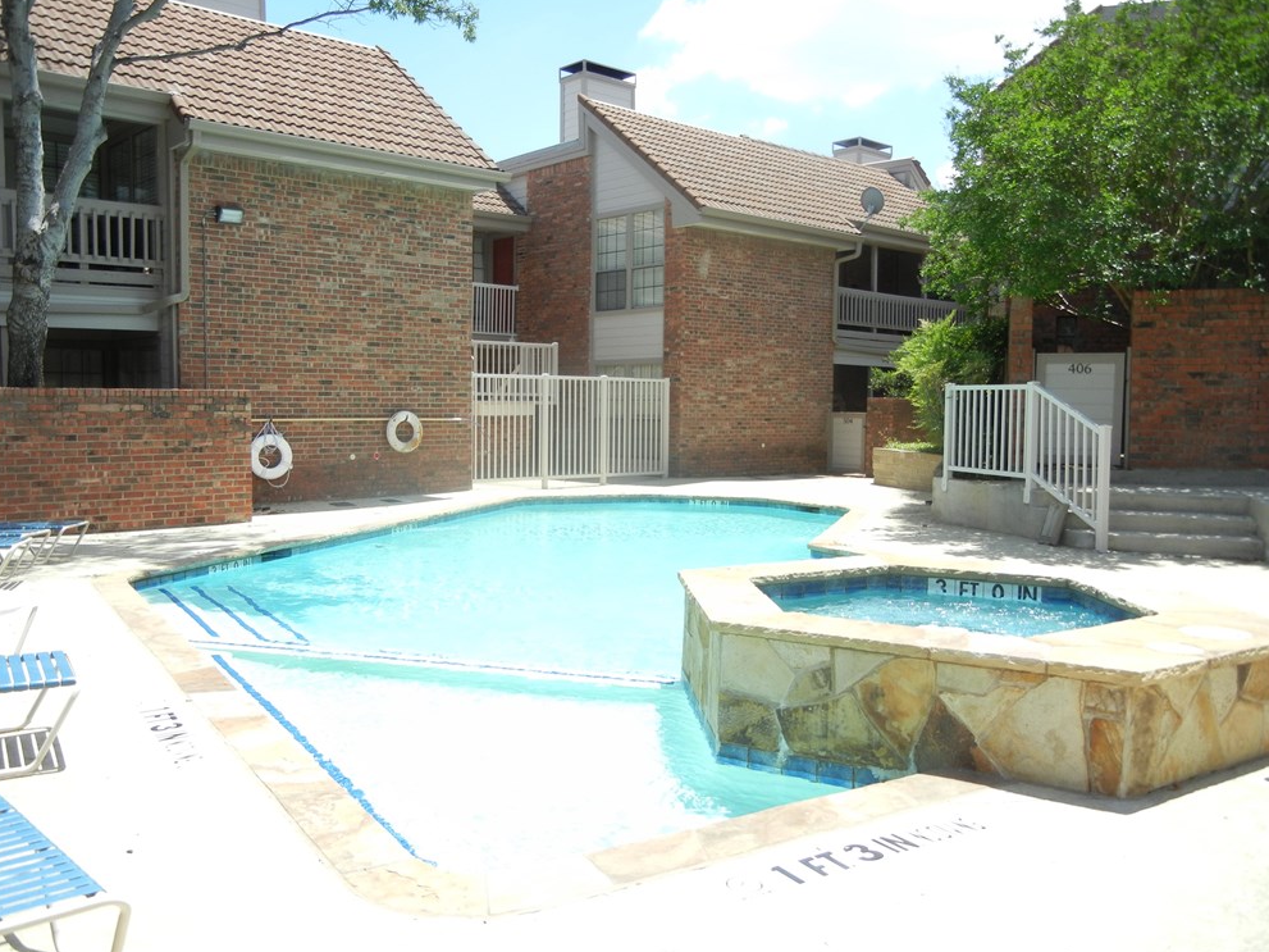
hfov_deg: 58.4
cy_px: 464
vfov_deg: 45.4
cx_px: 624
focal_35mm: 31
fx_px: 1136
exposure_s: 1/796
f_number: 3.5
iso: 160
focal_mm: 5.4
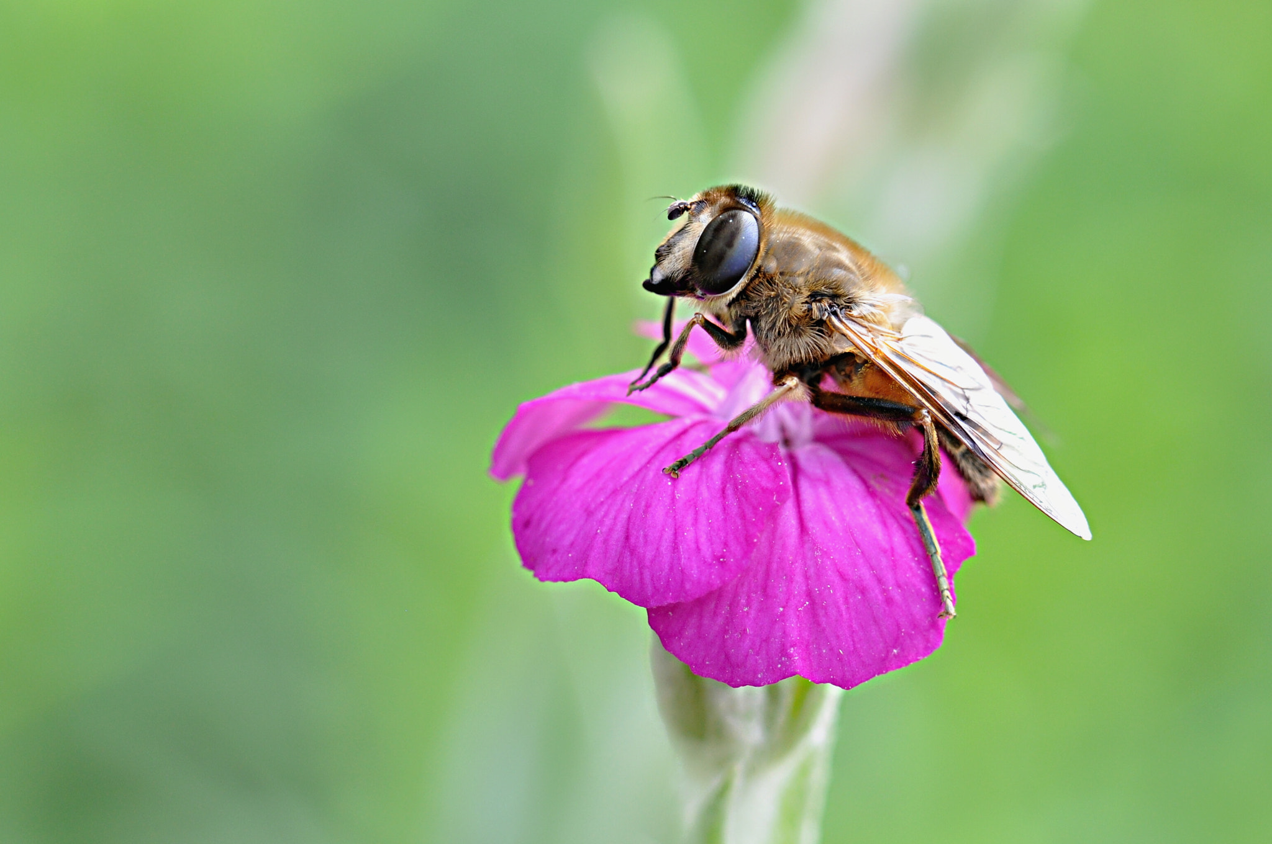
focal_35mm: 90
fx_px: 3176
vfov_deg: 15.1
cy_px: 422
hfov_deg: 22.6
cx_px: 636
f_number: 8
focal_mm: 60
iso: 400
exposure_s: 1/125
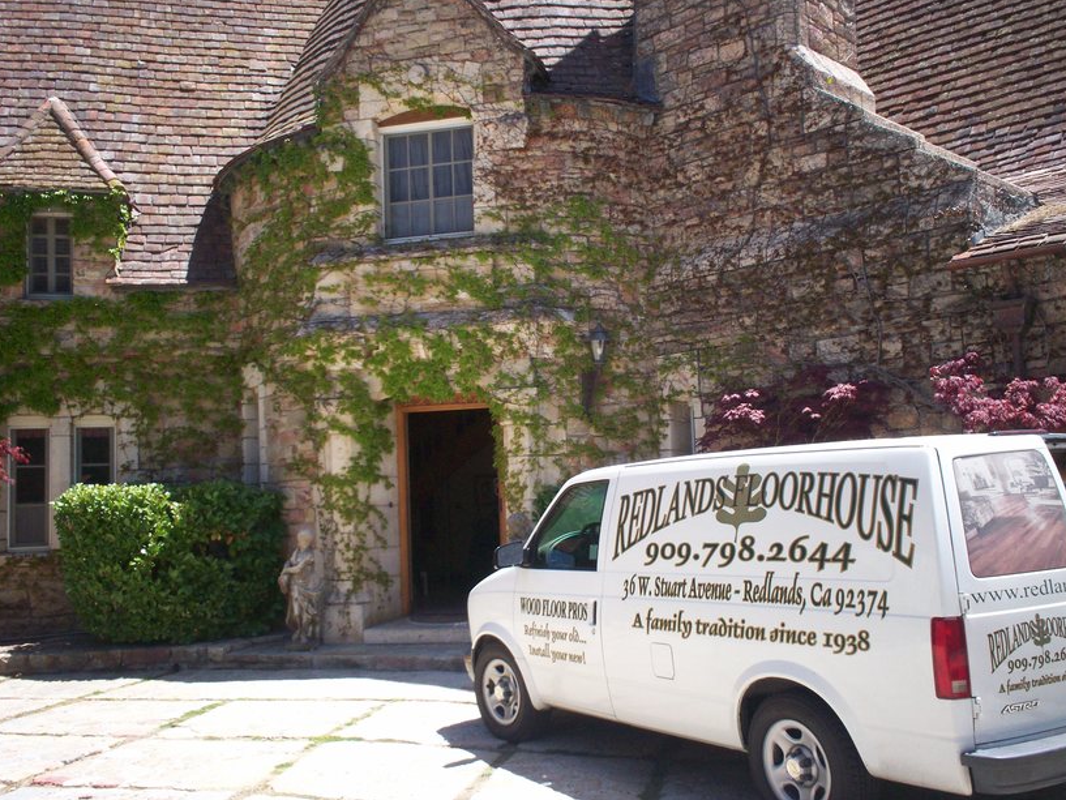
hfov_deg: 50.1
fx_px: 1140
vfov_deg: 38.7
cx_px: 539
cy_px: 398
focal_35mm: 37
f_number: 4.5
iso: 100
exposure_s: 1/275
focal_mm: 6
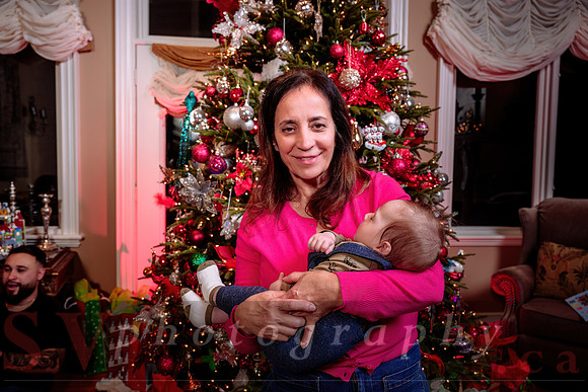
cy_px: 196
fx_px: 474
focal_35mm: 29
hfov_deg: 63.6
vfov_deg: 45.0
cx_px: 294
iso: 200
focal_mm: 29
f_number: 5
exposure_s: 1/60
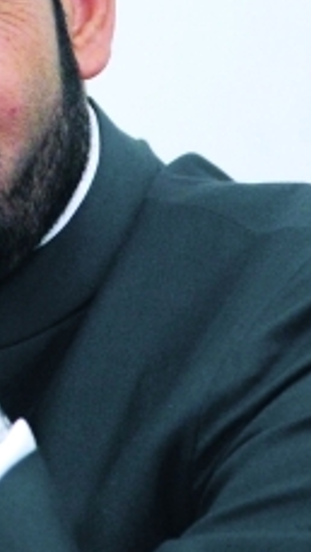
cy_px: 119
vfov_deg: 8.9
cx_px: -241
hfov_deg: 5.0
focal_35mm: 241
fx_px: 3536
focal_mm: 55
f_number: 2.8
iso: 640
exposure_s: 1/125
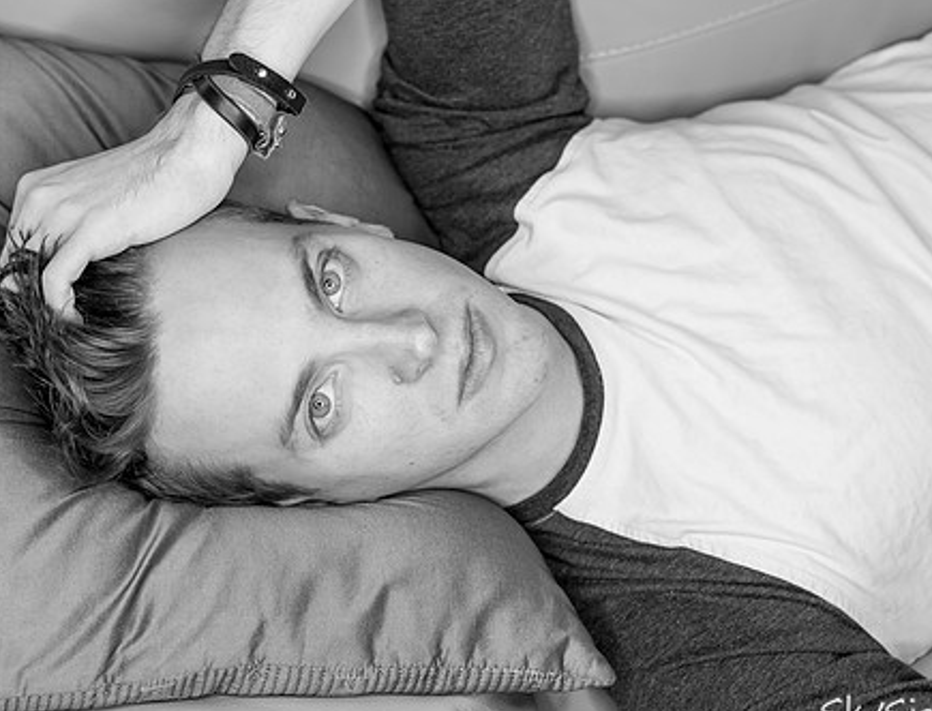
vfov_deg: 20.4
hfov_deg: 26.5
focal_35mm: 73
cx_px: 403
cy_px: 342
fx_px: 1978
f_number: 4
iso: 400
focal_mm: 50
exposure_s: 1/160
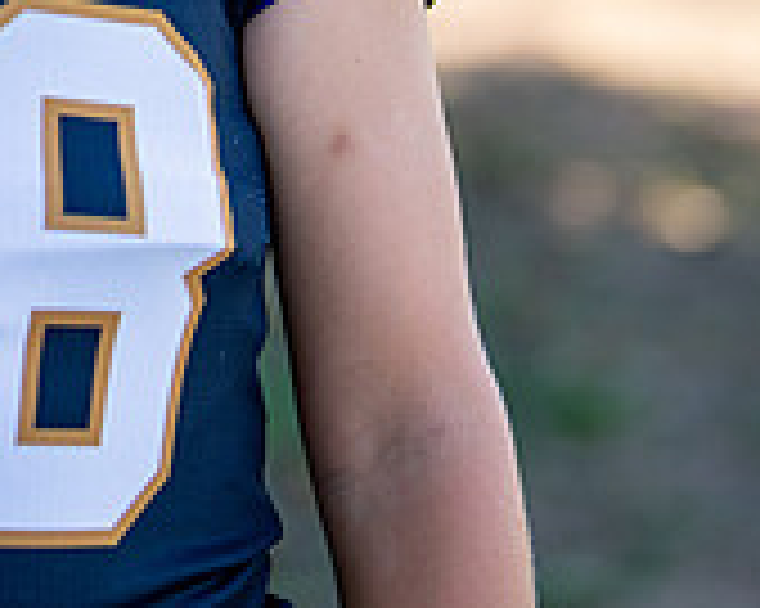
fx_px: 4518
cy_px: -343
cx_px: -75
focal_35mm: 201
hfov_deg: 9.5
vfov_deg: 7.5
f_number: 1.2
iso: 100
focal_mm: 50
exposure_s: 1/1250
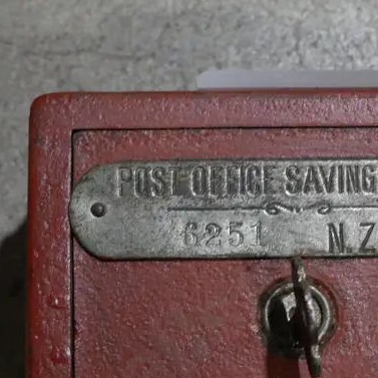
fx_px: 1483
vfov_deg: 14.5
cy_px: 255
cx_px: 307
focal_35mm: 120
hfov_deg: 14.4
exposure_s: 1/60
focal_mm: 25
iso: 320
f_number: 5.3
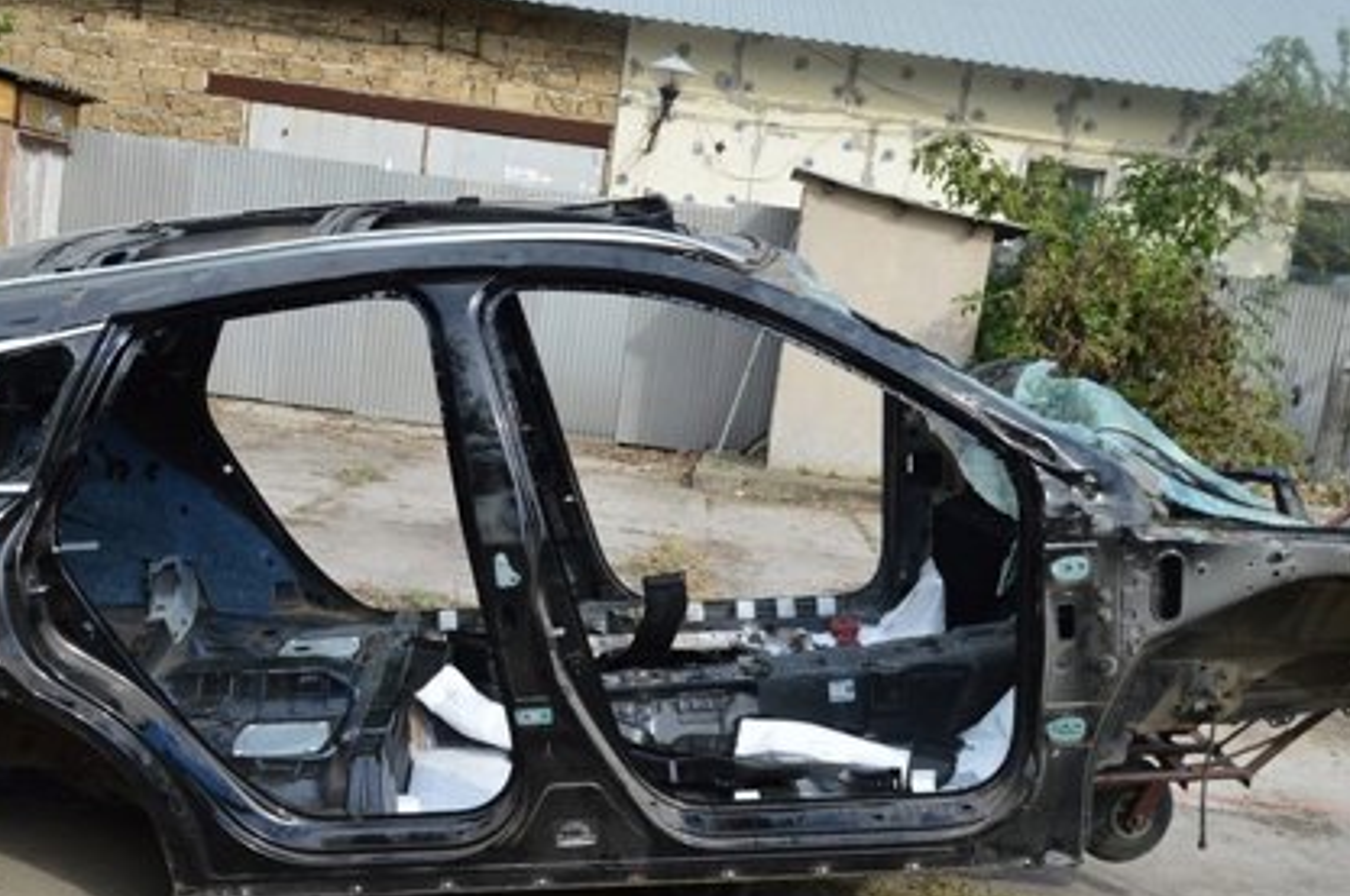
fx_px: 1723
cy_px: 568
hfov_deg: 42.5
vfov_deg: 29.0
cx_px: 528
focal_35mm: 46
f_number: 8
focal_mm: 20
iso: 100
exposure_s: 1/125
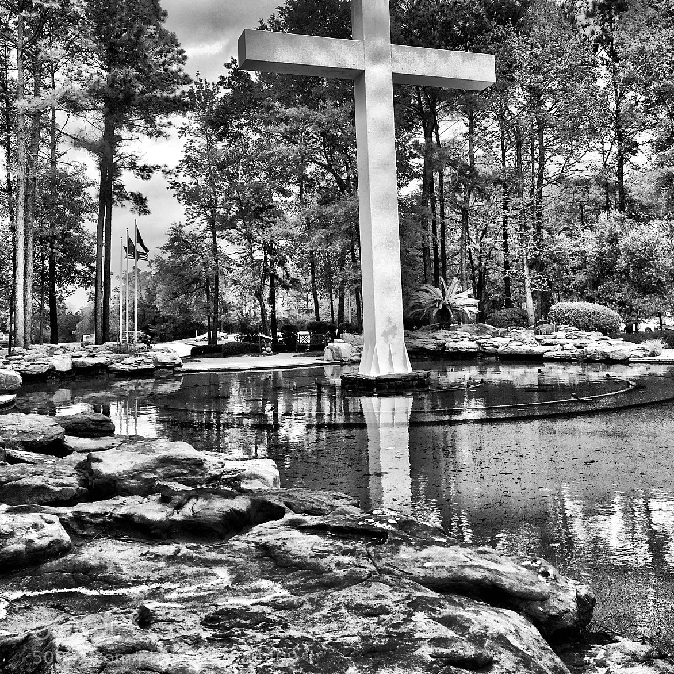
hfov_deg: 47.2
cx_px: 342
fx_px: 771
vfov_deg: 46.7
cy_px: 243
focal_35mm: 35
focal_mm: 4.15
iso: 25
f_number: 2.2
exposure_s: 1/1748
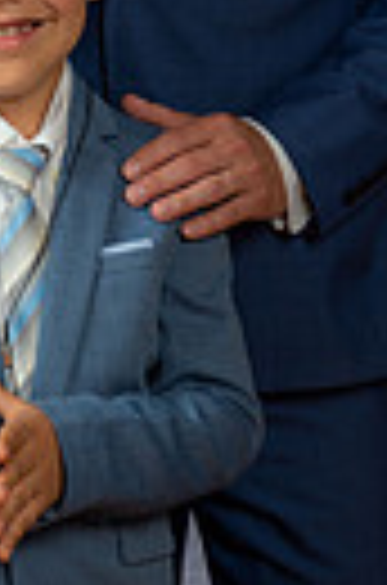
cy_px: -40
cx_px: -16
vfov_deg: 10.7
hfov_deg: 7.1
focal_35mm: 191
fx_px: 3096
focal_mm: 55
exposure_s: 1/200
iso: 250
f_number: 6.3
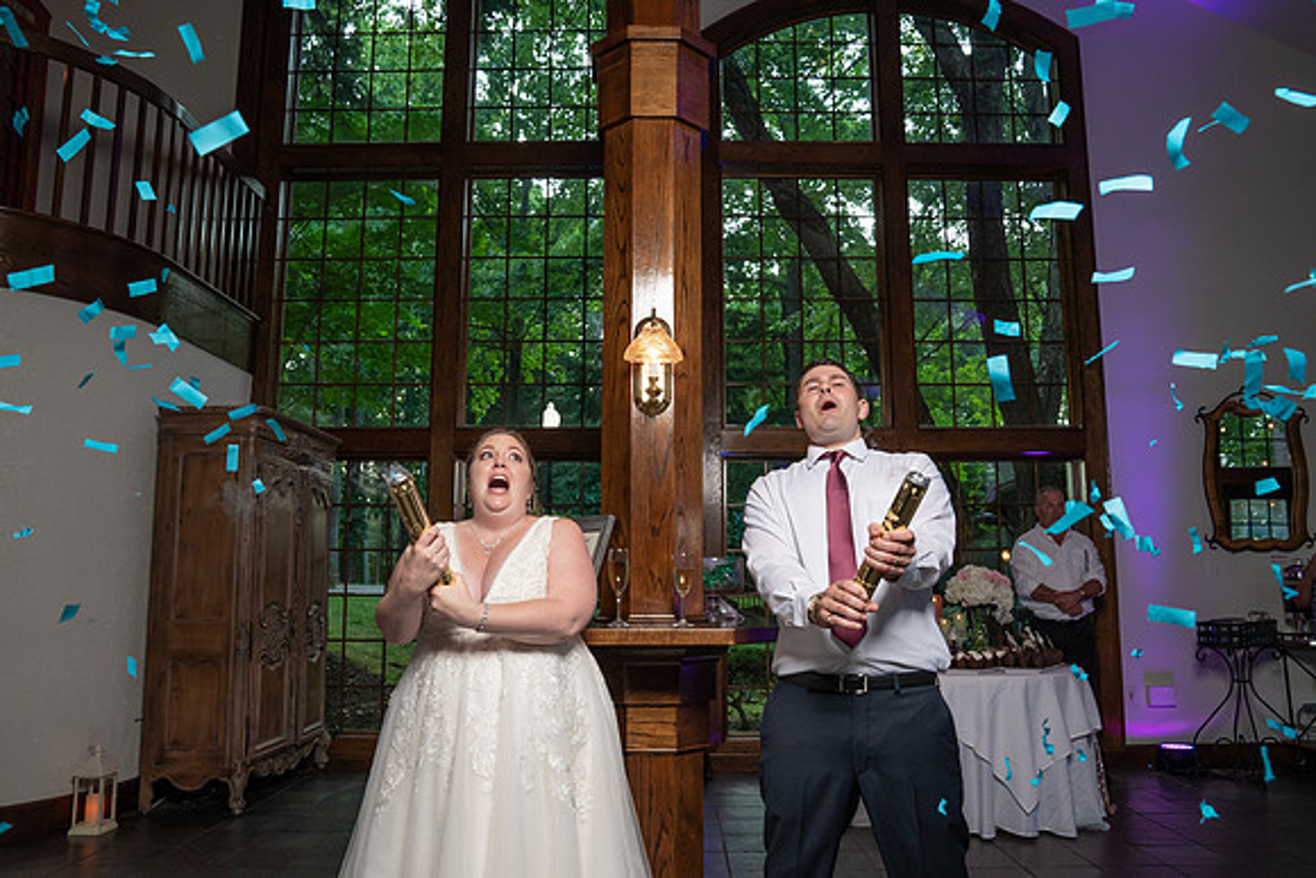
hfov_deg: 67.8
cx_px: 658
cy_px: 439
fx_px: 980
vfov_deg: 48.3
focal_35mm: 27
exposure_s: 1/200
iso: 2000
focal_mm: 26
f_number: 5.6
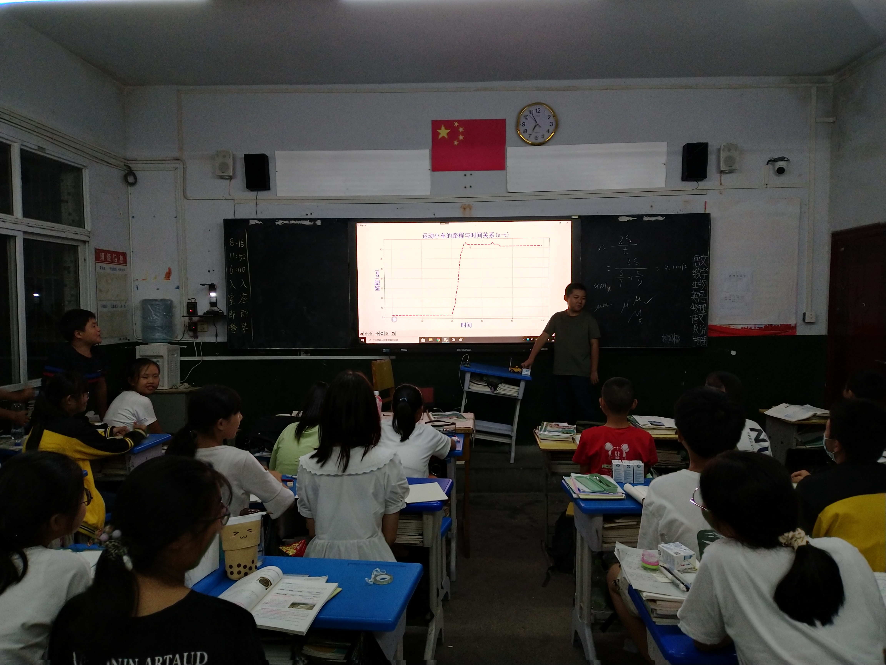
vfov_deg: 53.1
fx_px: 665
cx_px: 443
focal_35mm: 26
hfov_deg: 67.3
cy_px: 332
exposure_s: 1/40
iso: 108
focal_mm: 3.44
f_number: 2
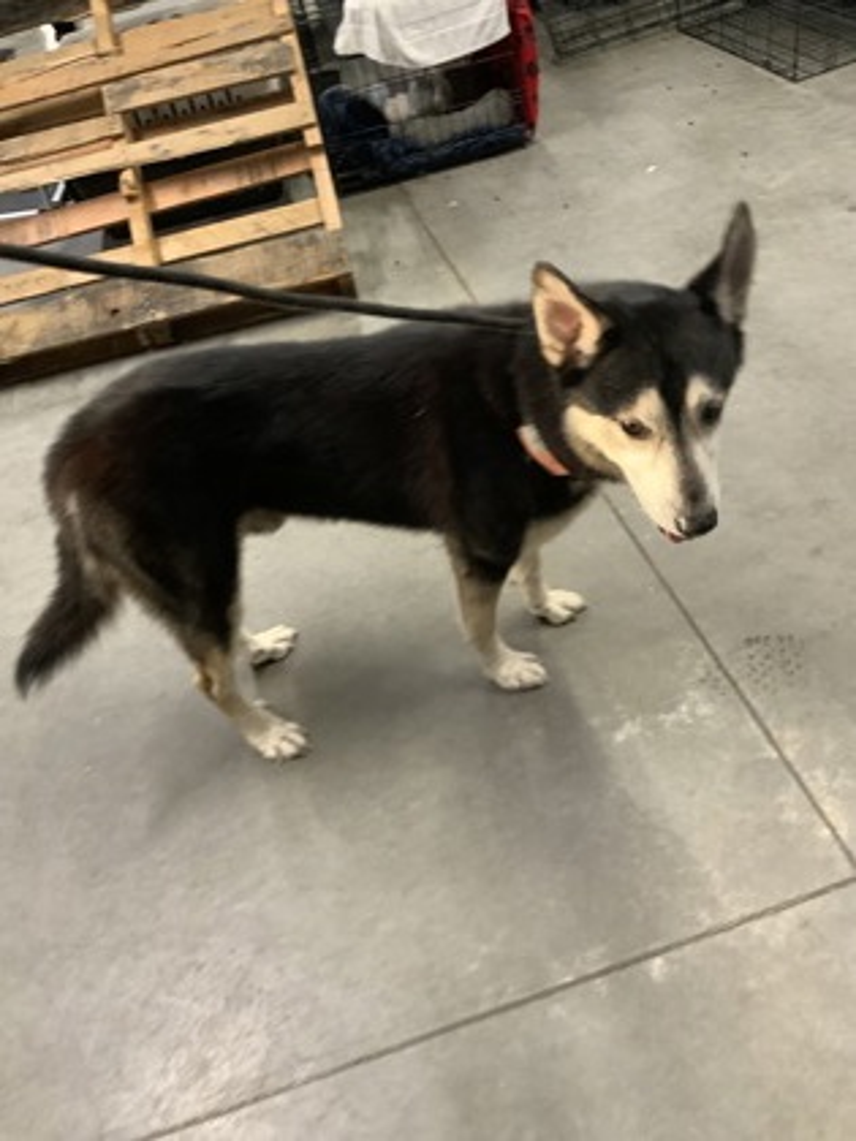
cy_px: 570
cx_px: 428
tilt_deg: -46.0
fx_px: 956
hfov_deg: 48.2
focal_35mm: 29
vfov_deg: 61.7
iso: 200
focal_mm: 3
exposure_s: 1/40
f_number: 1.8
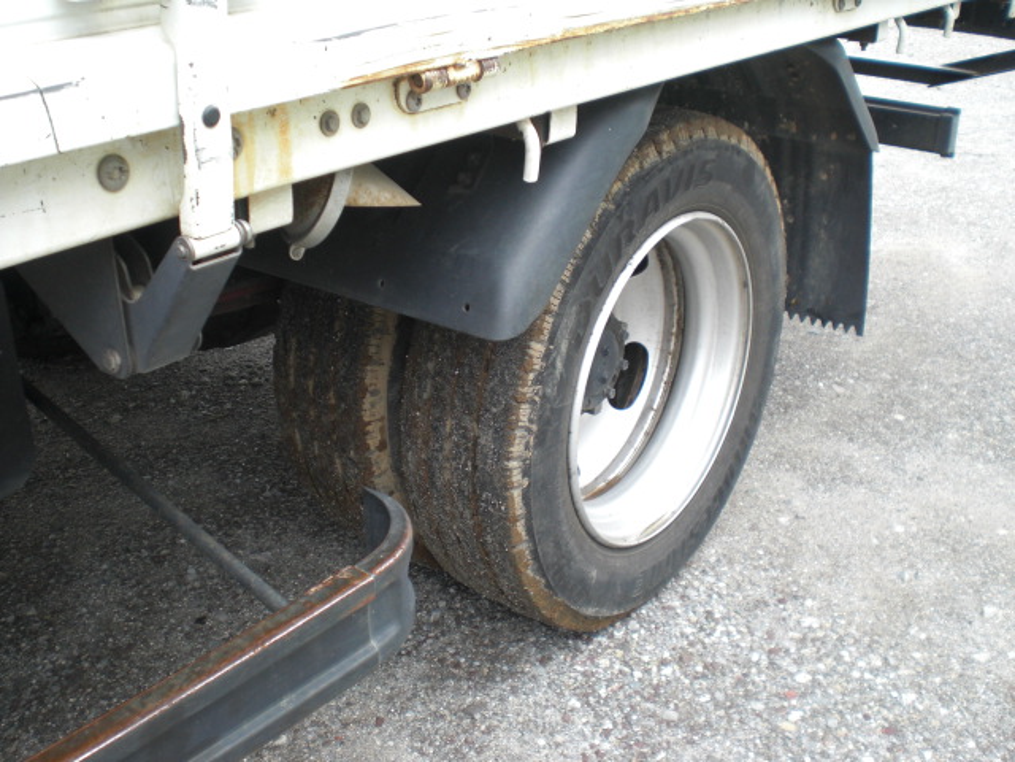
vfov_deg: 37.7
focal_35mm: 38
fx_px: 1114
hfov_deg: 49.0
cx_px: 508
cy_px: 381
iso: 100
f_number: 3.1
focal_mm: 6.3
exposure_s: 1/100
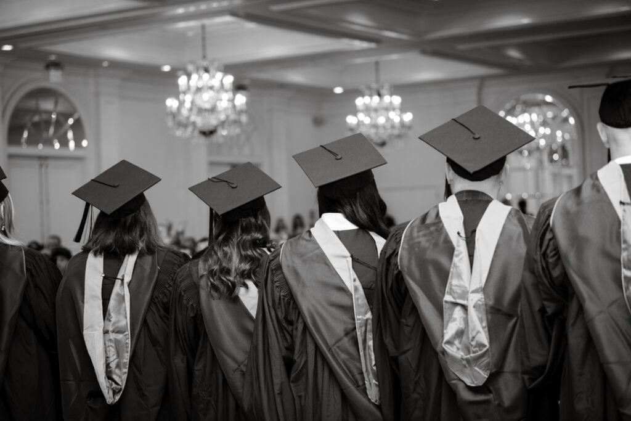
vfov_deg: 19.5
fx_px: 1227
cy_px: 210
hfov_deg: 28.8
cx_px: 316
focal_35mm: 70
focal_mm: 70
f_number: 2.8
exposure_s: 1/200
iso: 500
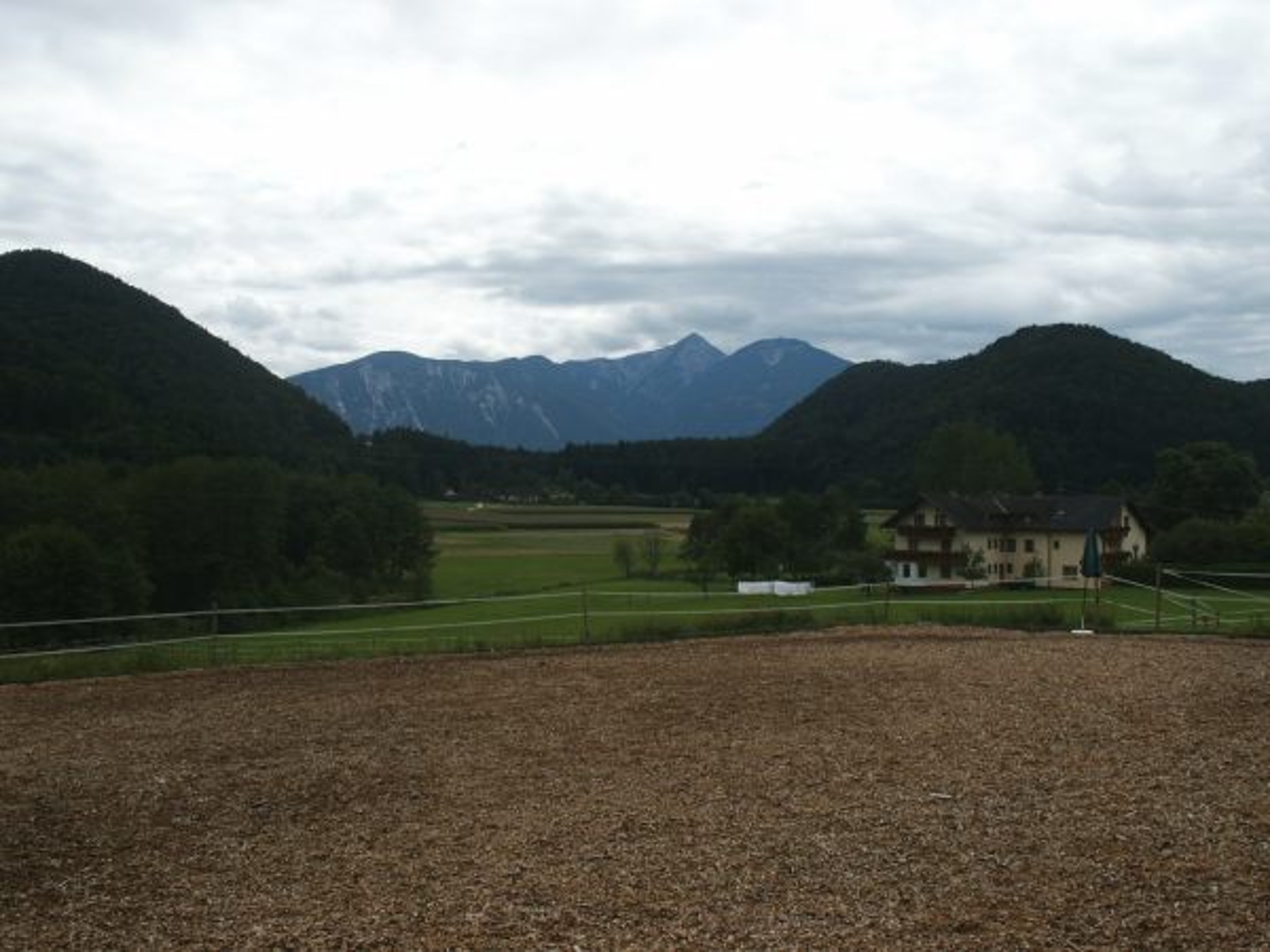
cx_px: 635
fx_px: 1284
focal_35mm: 35
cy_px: 476
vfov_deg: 40.7
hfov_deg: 52.6
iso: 64
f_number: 6.7
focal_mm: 7.18
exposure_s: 1/350
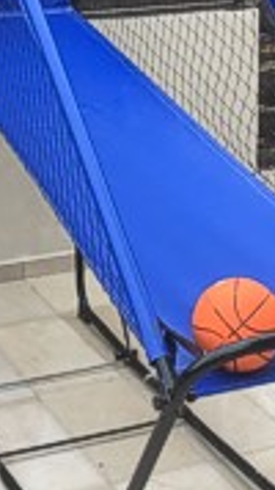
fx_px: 1129
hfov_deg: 13.9
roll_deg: +0.5
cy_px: 118
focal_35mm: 87
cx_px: 135
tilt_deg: -13.4
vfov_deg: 24.2
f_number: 2.2
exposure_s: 1/100
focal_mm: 4.15
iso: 32
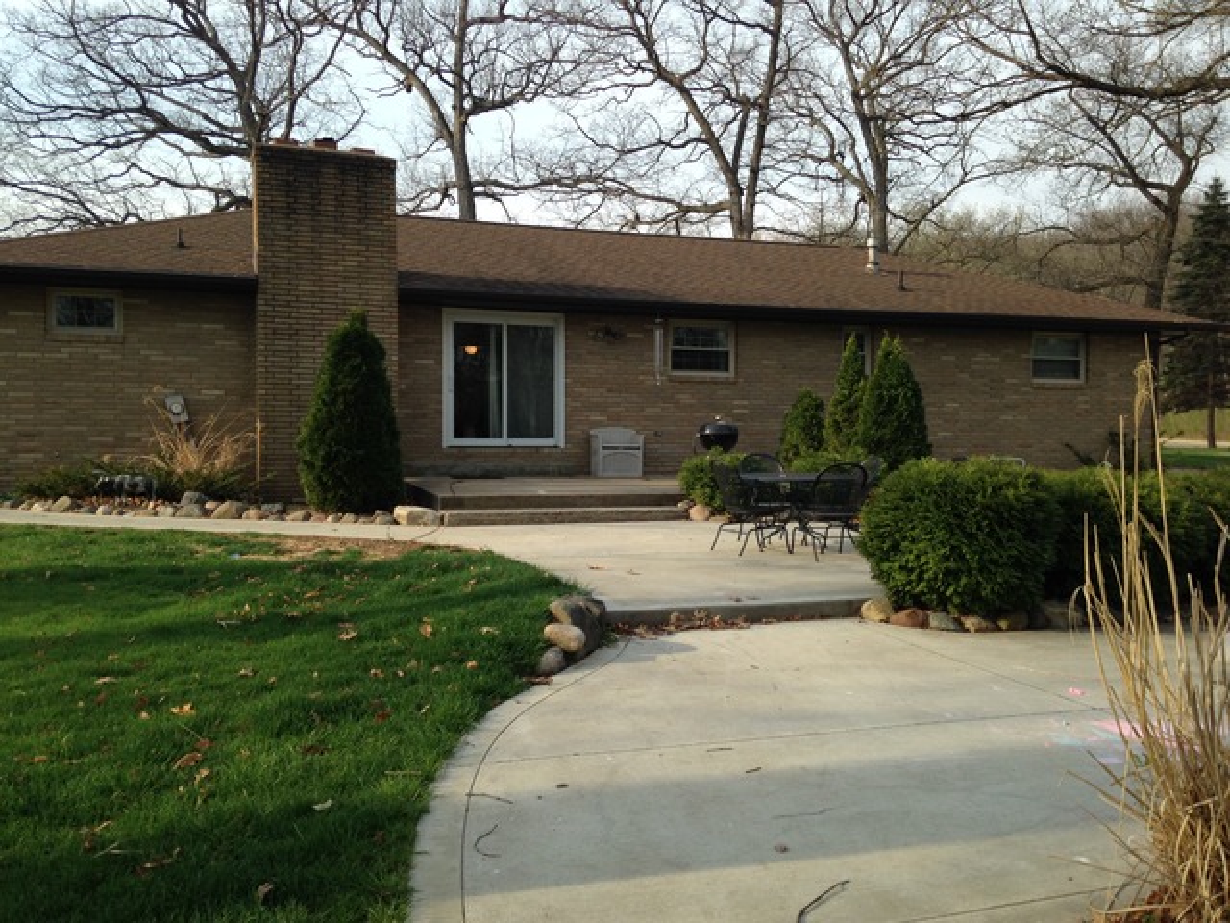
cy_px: 462
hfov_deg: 55.4
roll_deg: +0.4
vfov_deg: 42.9
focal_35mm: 33
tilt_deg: -2.3
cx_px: 615
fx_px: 1173
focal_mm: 4.12
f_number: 2.4
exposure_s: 1/638
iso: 50
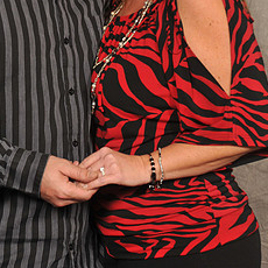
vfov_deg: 14.2
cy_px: 66
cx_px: 82
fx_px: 1069
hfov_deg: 14.3
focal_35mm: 122
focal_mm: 38
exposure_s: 1/125
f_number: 5.6
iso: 200
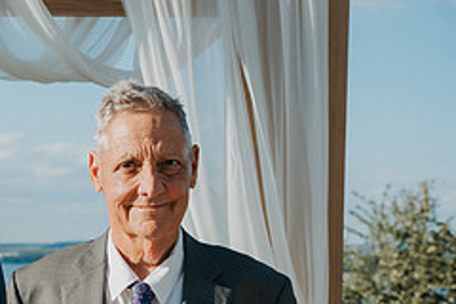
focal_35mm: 90
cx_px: -83
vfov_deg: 15.0
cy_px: 285
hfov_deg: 21.1
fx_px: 1140
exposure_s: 1/2000
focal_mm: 35
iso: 200
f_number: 4
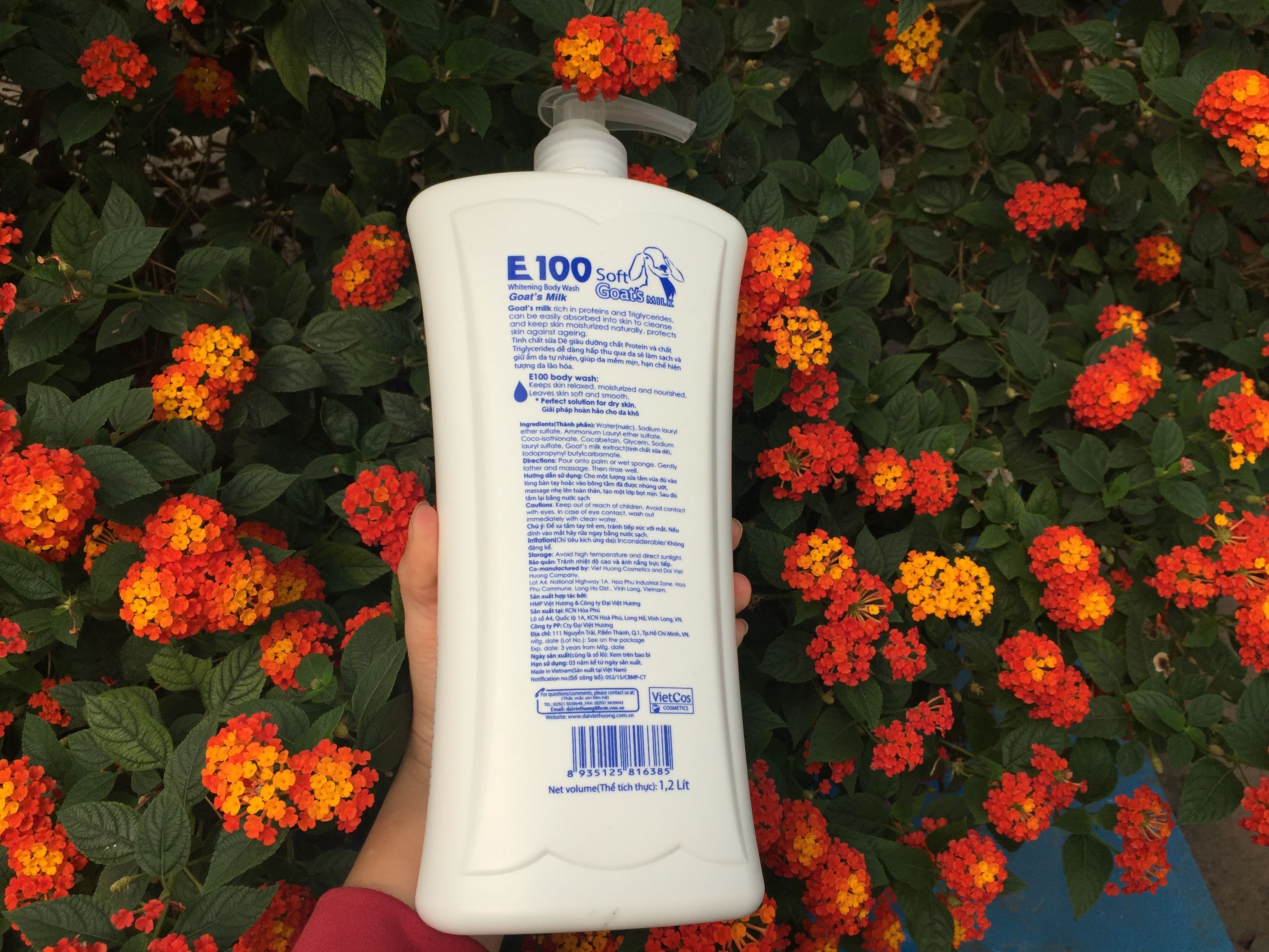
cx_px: 634
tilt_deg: -24.5
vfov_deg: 48.2
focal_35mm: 29
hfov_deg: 61.7
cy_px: 476
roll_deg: -11.3
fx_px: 1063
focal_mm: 4.15
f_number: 2.2
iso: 32
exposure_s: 1/2198
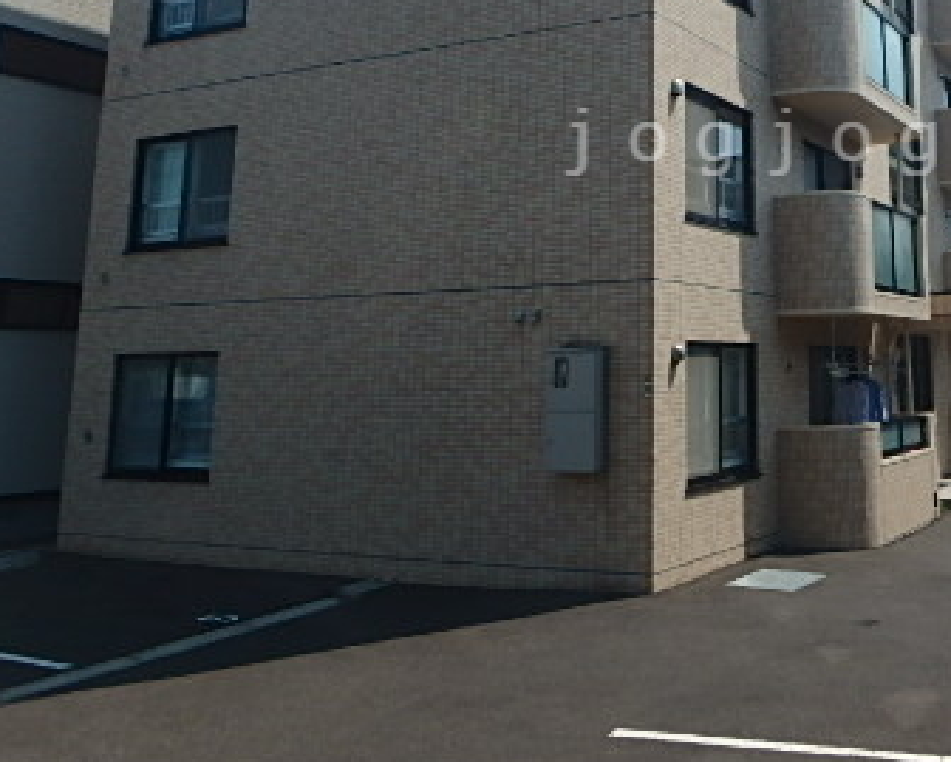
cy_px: 142
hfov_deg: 44.6
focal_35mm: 39
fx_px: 1098
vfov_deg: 36.8
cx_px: 759
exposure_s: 1/640
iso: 125
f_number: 6
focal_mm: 3.7
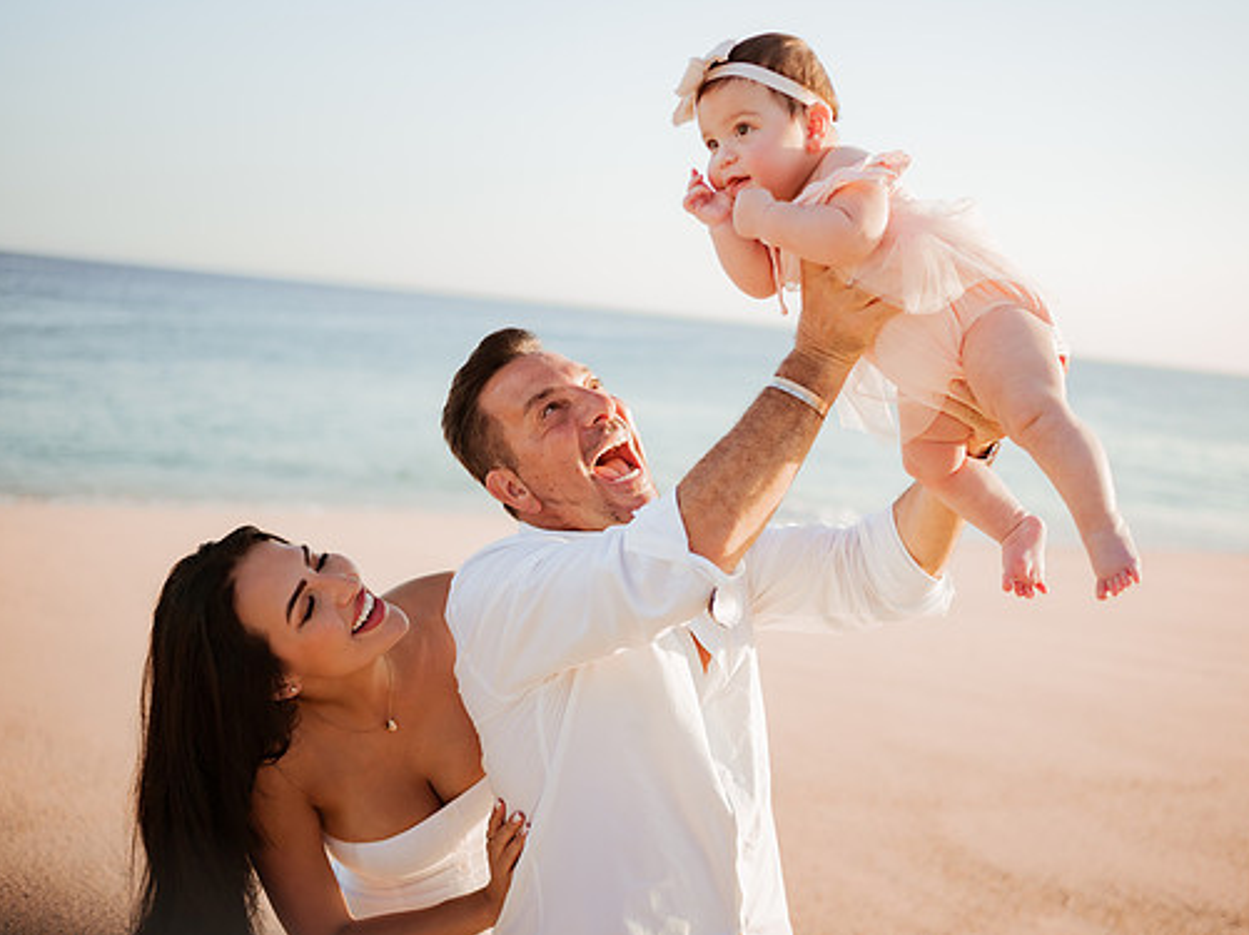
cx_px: 688
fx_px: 1406
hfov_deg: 47.8
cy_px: 458
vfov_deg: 36.8
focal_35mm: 39
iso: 100
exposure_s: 1/3200
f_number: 1.8
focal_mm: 35
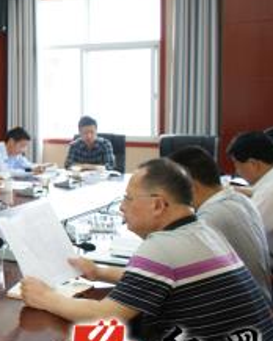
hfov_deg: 20.2
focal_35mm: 64
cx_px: -146
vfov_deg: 29.5
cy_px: 136
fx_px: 647
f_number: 3.5
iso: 200
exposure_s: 1/30
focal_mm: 18
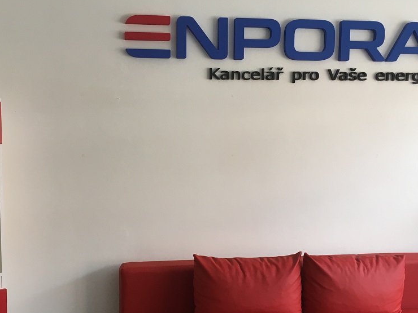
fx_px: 568
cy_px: 182
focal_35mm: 47
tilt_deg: -5.2
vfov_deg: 30.8
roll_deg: -0.4
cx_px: 183
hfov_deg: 40.4
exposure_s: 1/33
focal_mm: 4.15
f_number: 2.2
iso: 32
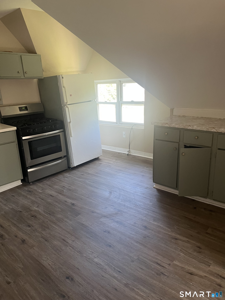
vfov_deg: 67.3
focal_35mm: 26
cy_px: 150
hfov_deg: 53.1
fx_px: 225
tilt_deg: -12.1
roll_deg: +2.7
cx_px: 112
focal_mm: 5.1
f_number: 1.6
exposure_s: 1/98
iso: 125
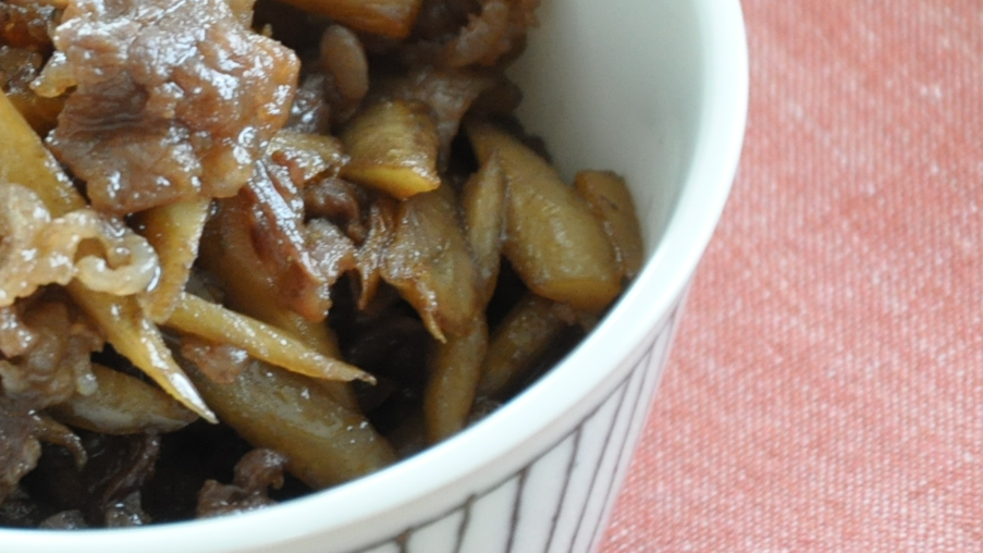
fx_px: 10198
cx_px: 109
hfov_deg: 5.5
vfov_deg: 3.1
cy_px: 232
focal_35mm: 391
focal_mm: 105
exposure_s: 1/20
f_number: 5.6
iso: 1600
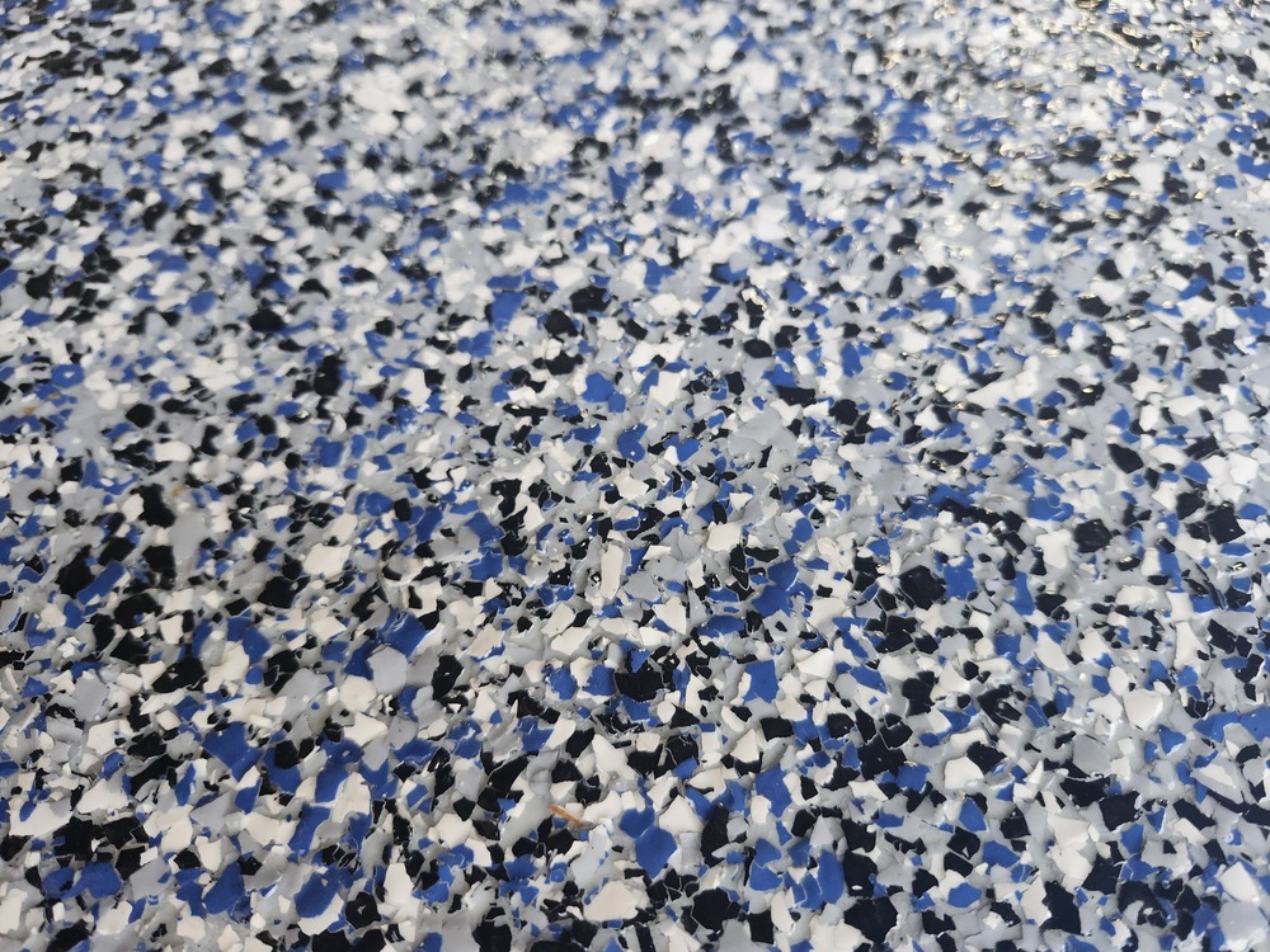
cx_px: 635
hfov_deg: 73.9
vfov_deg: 58.9
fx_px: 844
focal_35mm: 23
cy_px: 476
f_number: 1.8
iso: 250
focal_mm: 5.54
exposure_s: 1/120
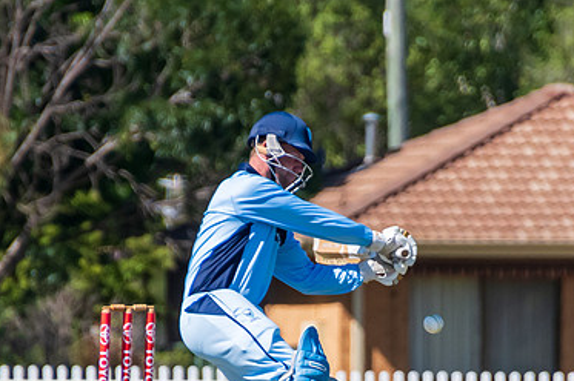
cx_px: 366
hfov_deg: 1.3
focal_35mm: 1535
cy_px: 264
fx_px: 24453
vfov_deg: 0.9
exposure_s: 1/2000
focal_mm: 400
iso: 400
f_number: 7.1
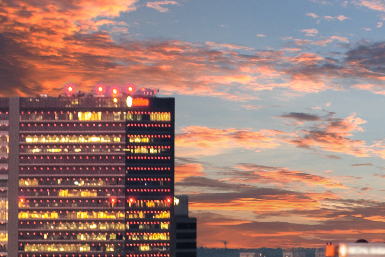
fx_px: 8362
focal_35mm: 782
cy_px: 314
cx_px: 687
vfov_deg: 1.8
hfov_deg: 2.6
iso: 200
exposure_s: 6
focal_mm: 110.6
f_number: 8
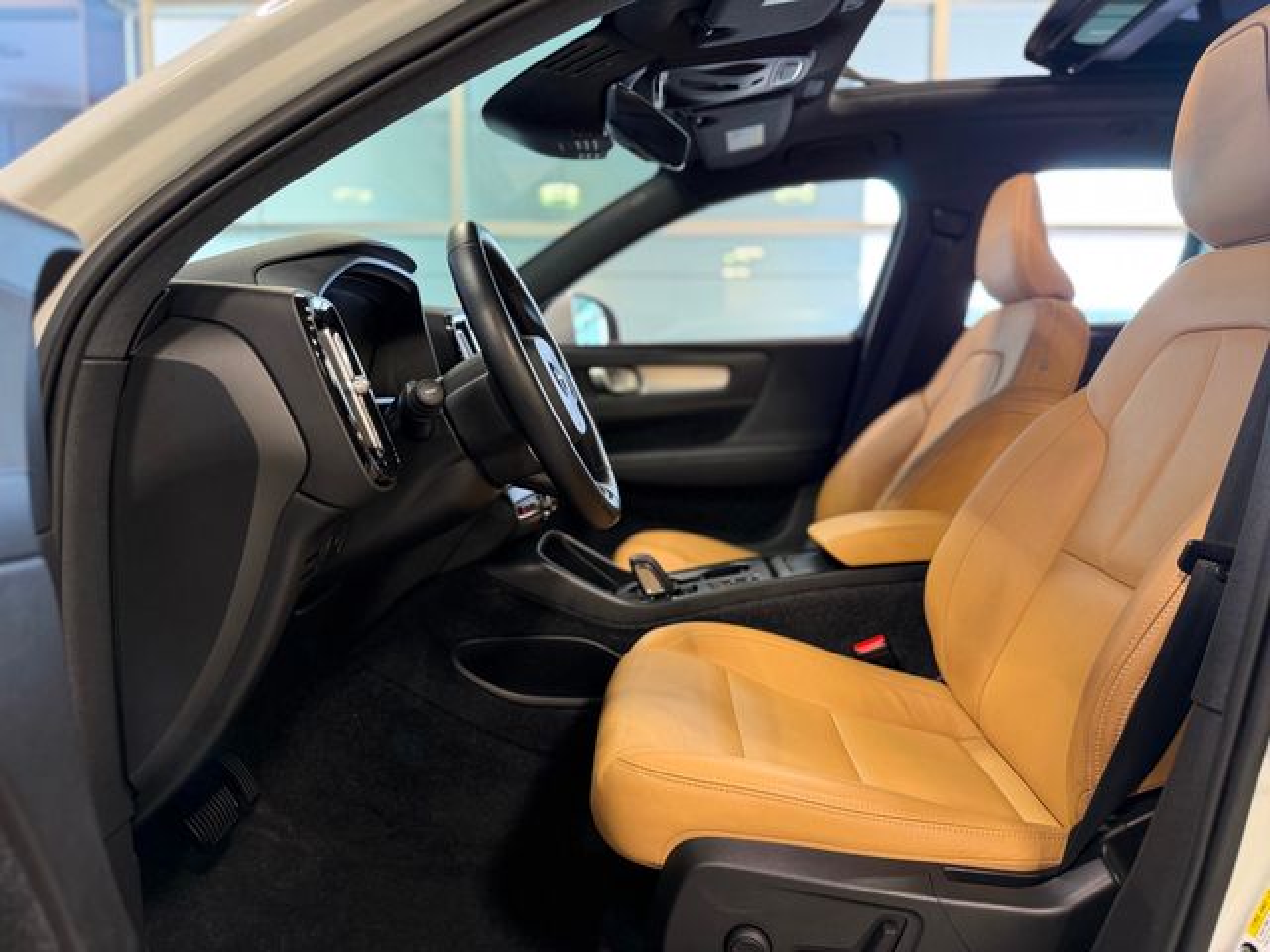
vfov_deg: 56.8
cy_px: 476
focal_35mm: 24
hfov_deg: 71.6
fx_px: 881
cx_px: 635
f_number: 1.78
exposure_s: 1/60
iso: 200
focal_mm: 6.76
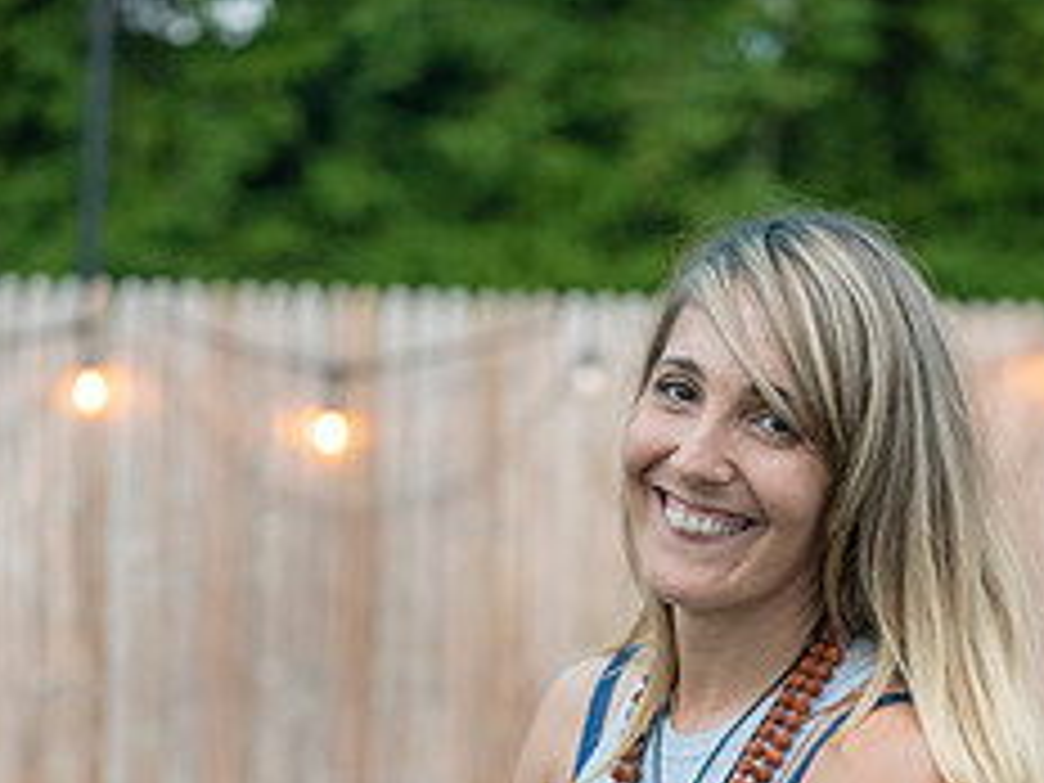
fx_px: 4222
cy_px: 1008
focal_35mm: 140
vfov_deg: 10.4
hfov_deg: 14.1
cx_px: 495
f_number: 3.5
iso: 3200
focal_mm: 75
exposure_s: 1/200
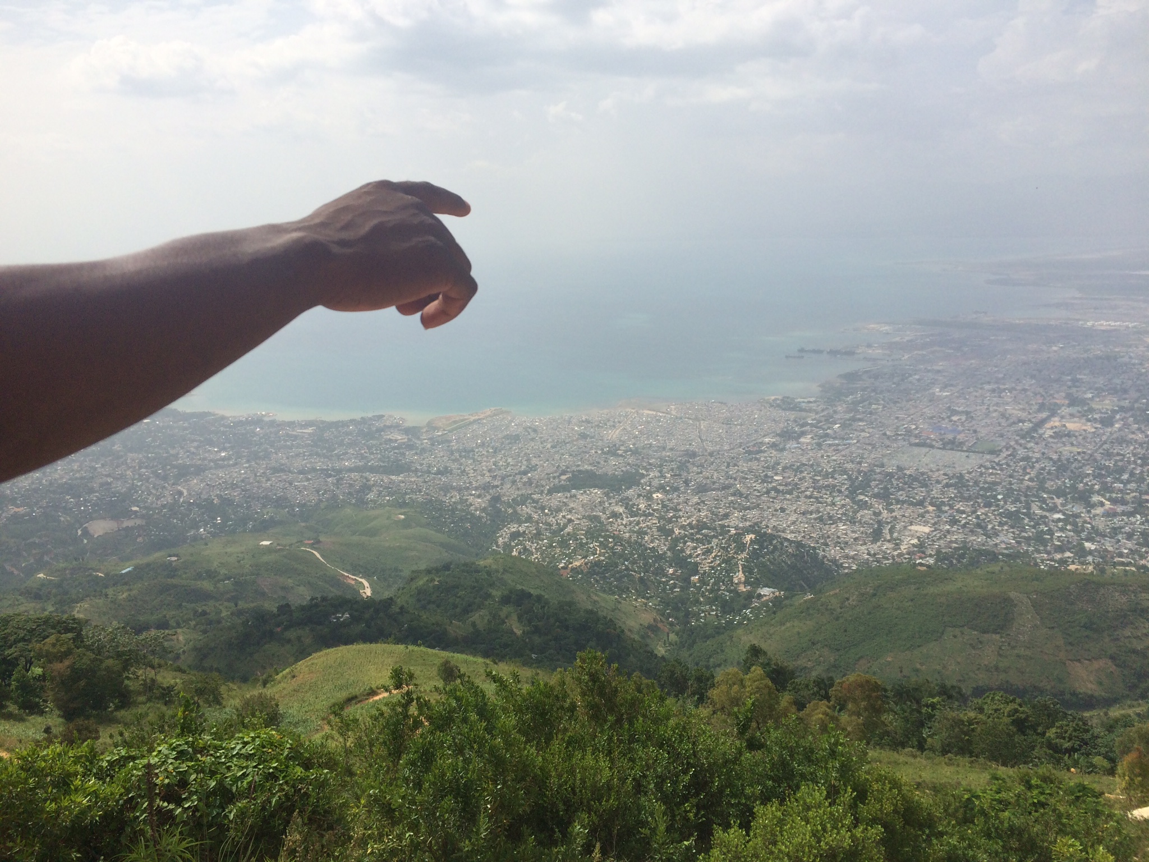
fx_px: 963
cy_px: 431
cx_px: 574
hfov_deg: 61.7
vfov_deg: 48.2
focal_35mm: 29
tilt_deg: -12.8
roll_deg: +2.0
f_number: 2.2
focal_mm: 4.15
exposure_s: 1/4115
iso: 32
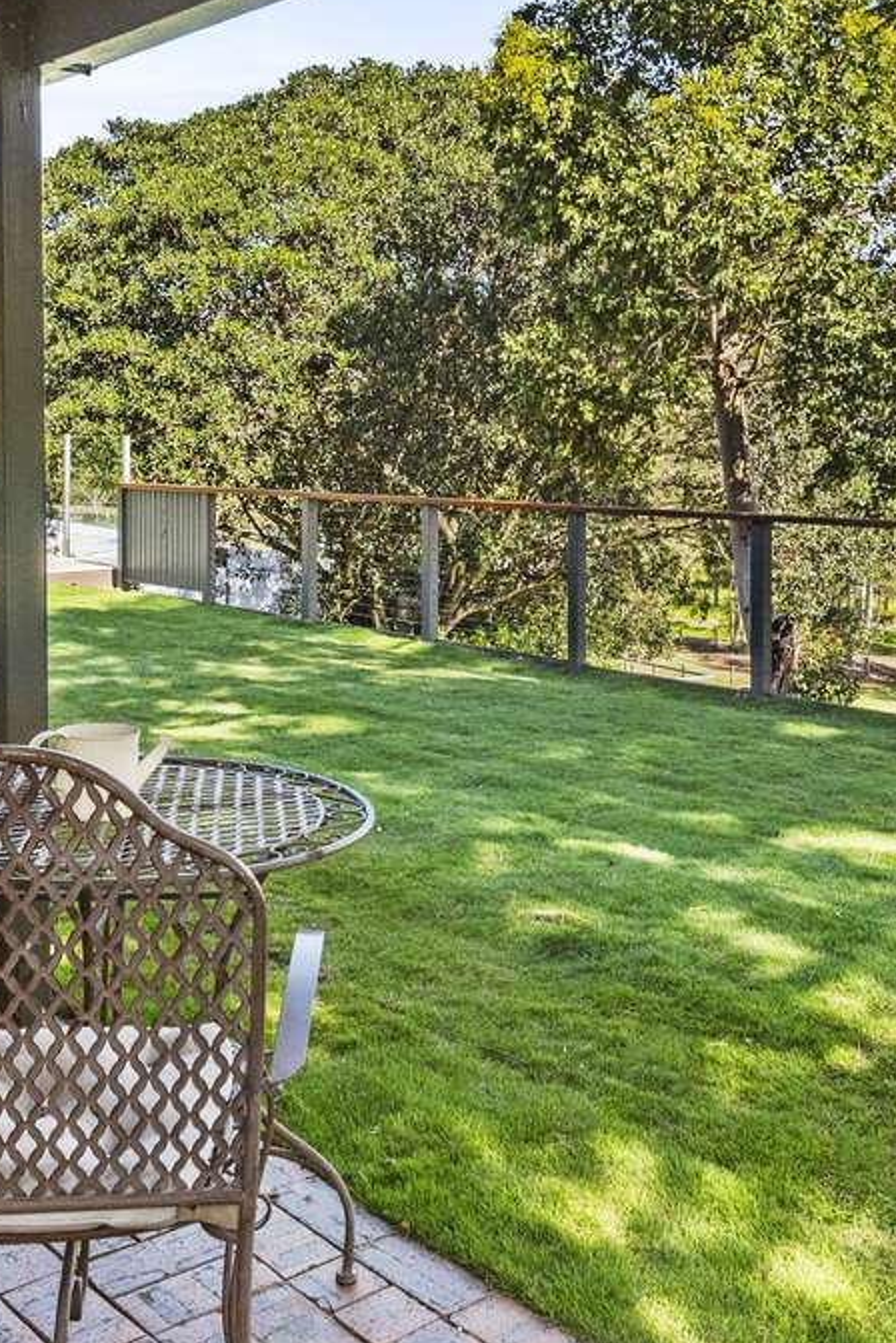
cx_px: 482
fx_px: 1493
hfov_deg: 33.4
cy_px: 454
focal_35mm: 40
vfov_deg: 47.7
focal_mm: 14
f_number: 11
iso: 320
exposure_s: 1/30
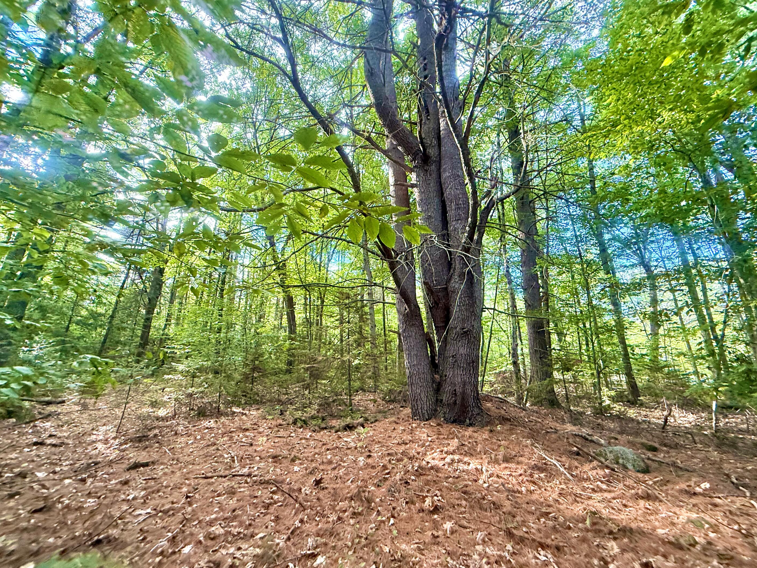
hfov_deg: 98.2
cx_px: 370
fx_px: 328
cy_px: 283
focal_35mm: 15
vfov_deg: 81.7
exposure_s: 1/99
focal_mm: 2.22
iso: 250
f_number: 2.2
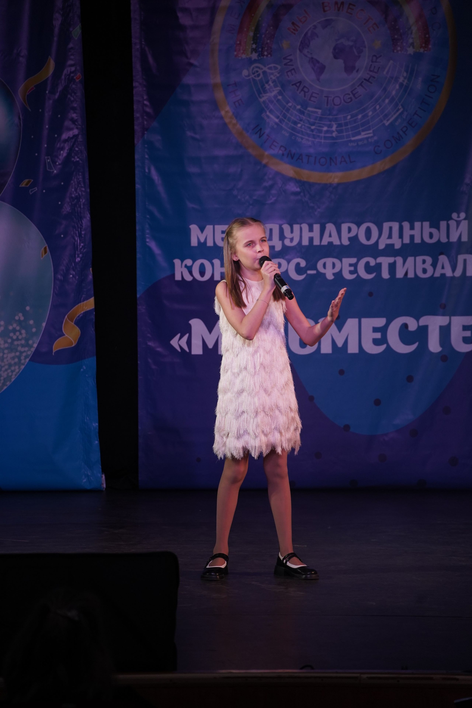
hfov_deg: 8.7
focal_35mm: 158
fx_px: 3107
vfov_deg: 13.0
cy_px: 354
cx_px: 236
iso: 1600
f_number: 5.6
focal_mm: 158
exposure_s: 1/250
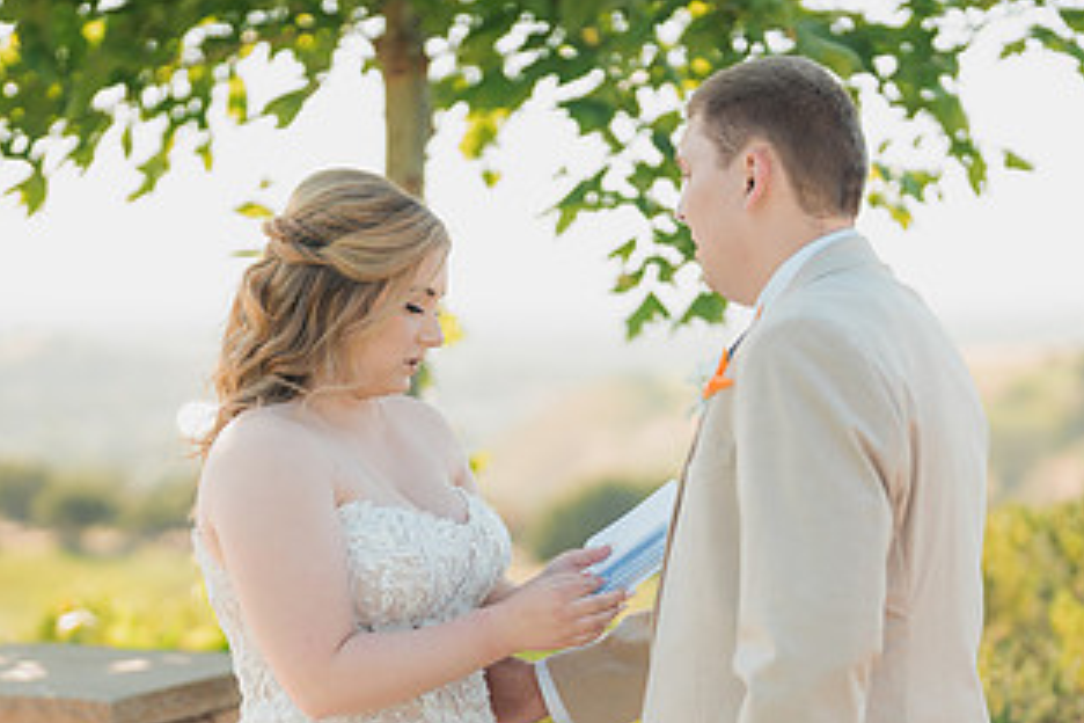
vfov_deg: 14.6
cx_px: 532
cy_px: 547
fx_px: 2800
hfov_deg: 21.9
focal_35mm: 93
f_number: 1.2
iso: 50
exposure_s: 1/1600
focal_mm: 50
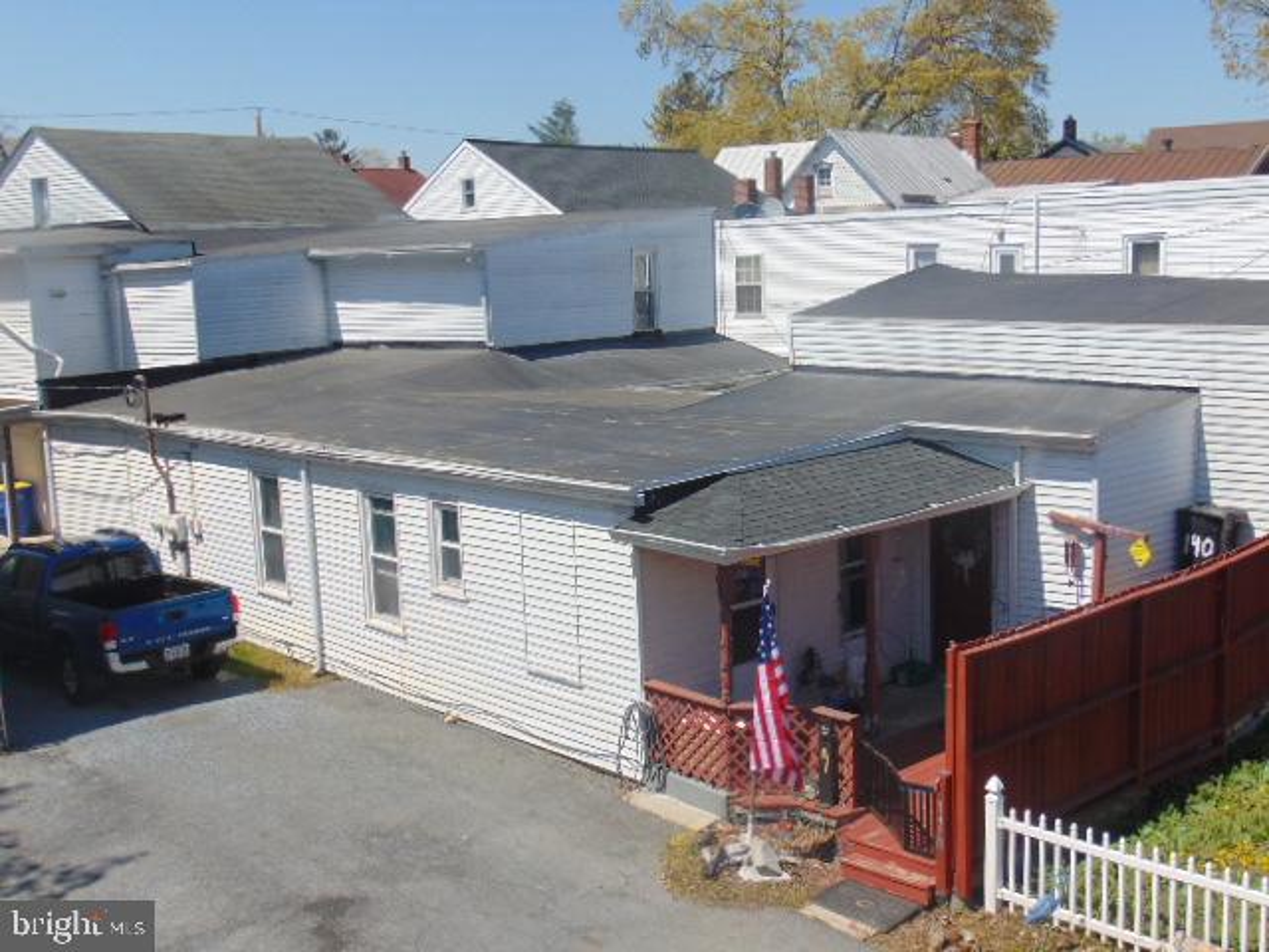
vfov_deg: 34.3
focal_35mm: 42
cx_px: 634
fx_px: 1540
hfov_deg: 44.8
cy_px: 476
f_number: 8.7
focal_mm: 7.6
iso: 80
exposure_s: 1/250
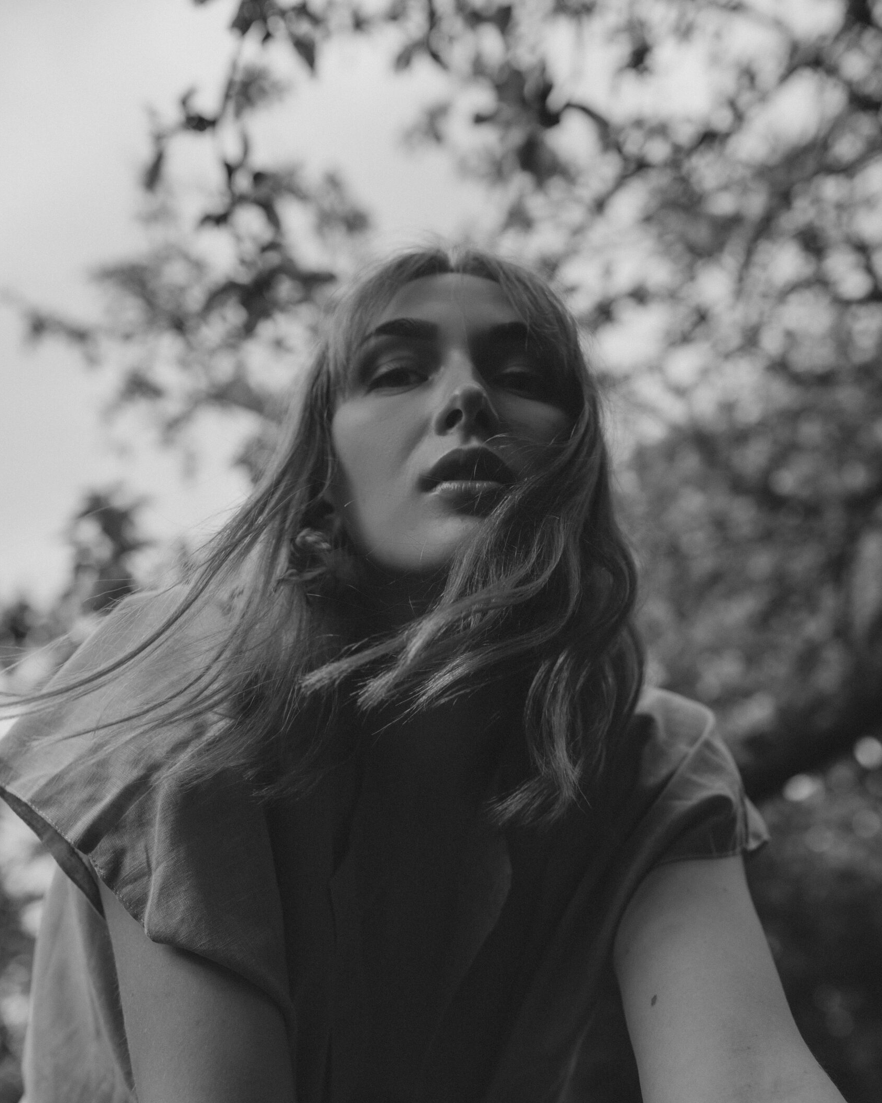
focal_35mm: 40
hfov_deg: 37.3
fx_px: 1305
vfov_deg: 45.6
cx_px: 447
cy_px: 640
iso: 100
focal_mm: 35
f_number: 2.8
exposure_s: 1/200
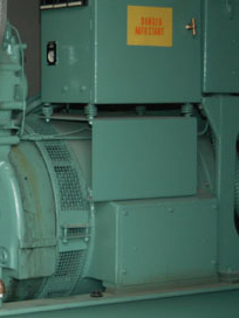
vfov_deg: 15.6
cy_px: 125
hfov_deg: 11.5
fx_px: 1160
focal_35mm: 126
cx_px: -63
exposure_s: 1/60
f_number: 4
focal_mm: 34
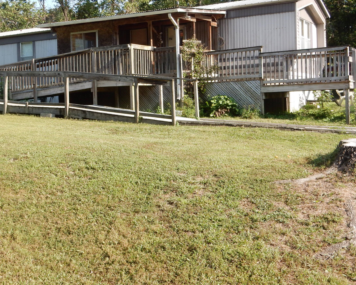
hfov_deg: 38.7
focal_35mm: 48
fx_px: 506
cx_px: 146
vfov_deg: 31.3
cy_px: 105
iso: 125
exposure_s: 1/400
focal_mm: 6.4
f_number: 4
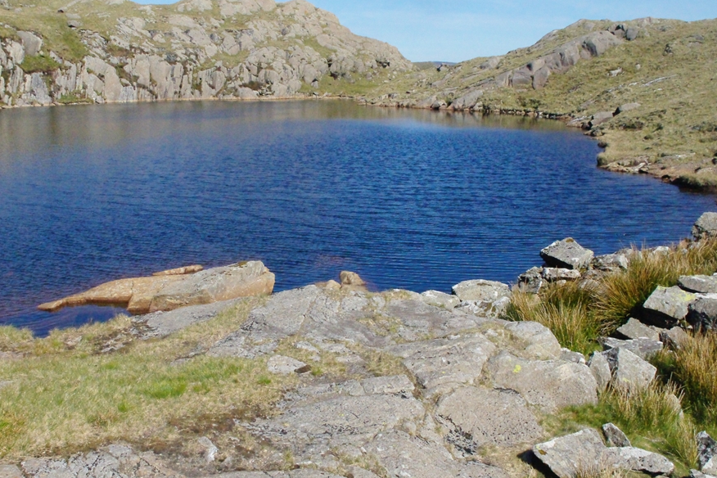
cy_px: 254
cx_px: 313
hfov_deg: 51.7
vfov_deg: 35.9
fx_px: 737
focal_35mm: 37
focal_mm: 18
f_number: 11
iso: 6400
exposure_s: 1/5000
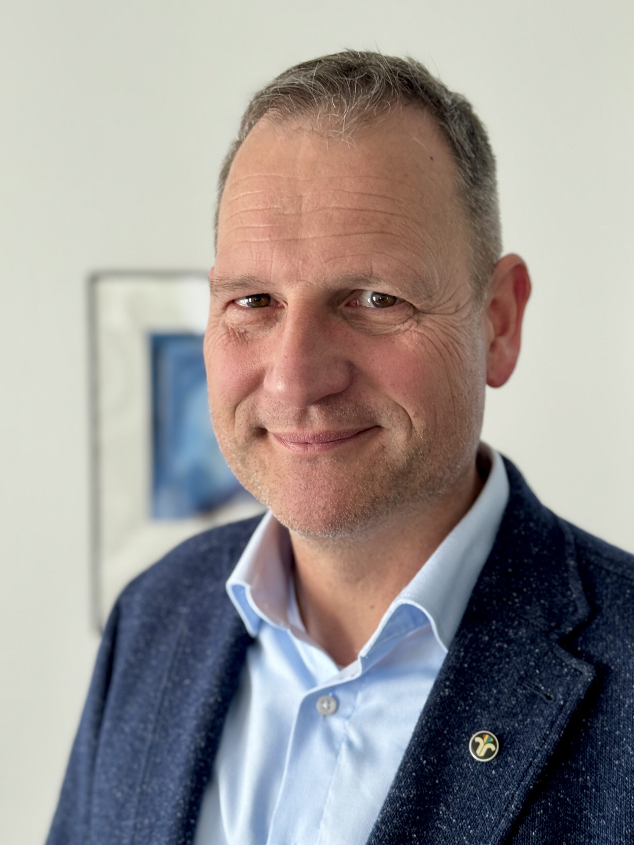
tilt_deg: -5.4
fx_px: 1172
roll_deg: -0.7
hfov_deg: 30.3
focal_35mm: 48
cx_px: 317
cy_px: 422
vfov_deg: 39.7
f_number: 1.78
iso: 64
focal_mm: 6.76
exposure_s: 1/121
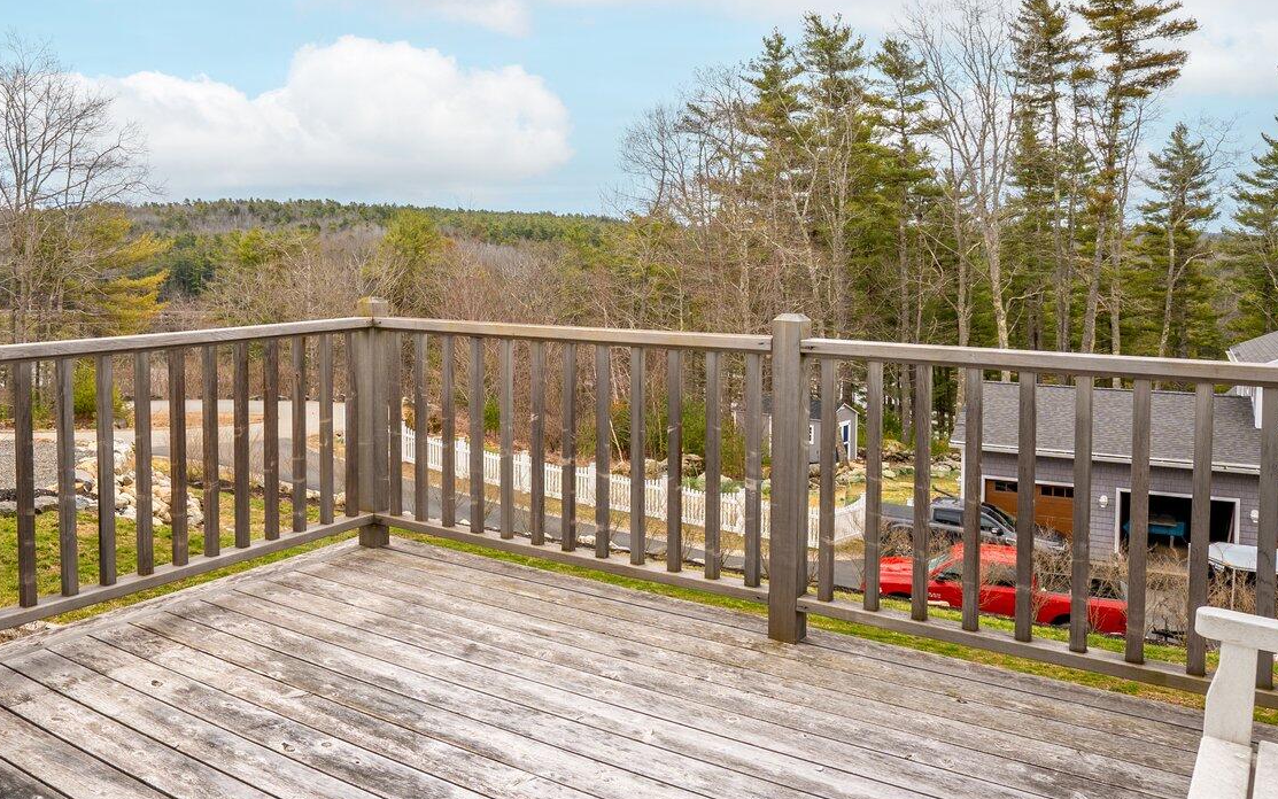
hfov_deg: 62.3
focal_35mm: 30
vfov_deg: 41.4
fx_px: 1045
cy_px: 284
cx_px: 503
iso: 50
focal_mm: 16
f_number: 9
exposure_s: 1/50
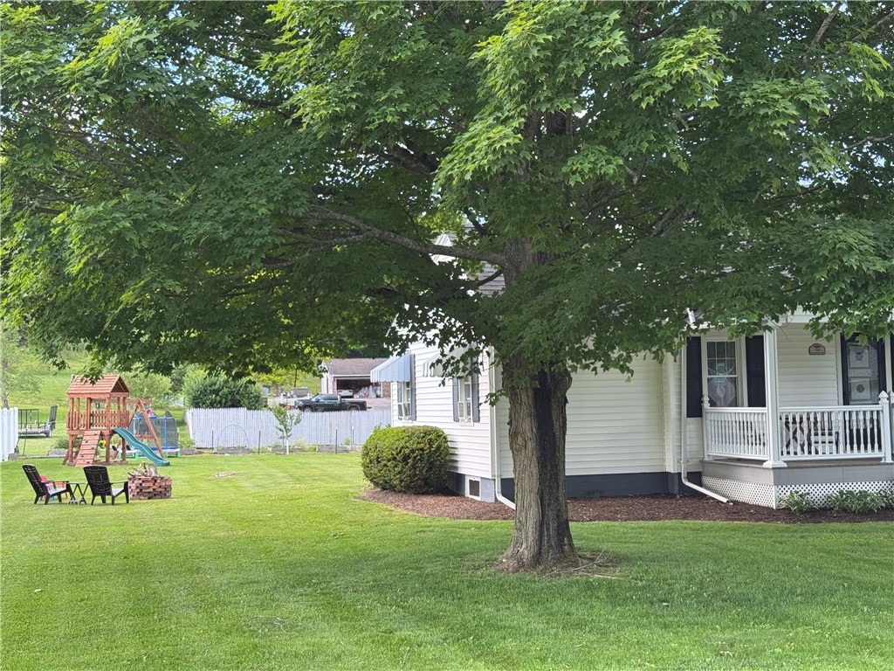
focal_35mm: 48
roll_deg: +0.9
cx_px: 447
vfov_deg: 30.3
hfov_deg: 39.7
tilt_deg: +1.7
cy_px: 336
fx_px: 1240
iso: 64
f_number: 1.78
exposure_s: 1/242
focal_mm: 6.76
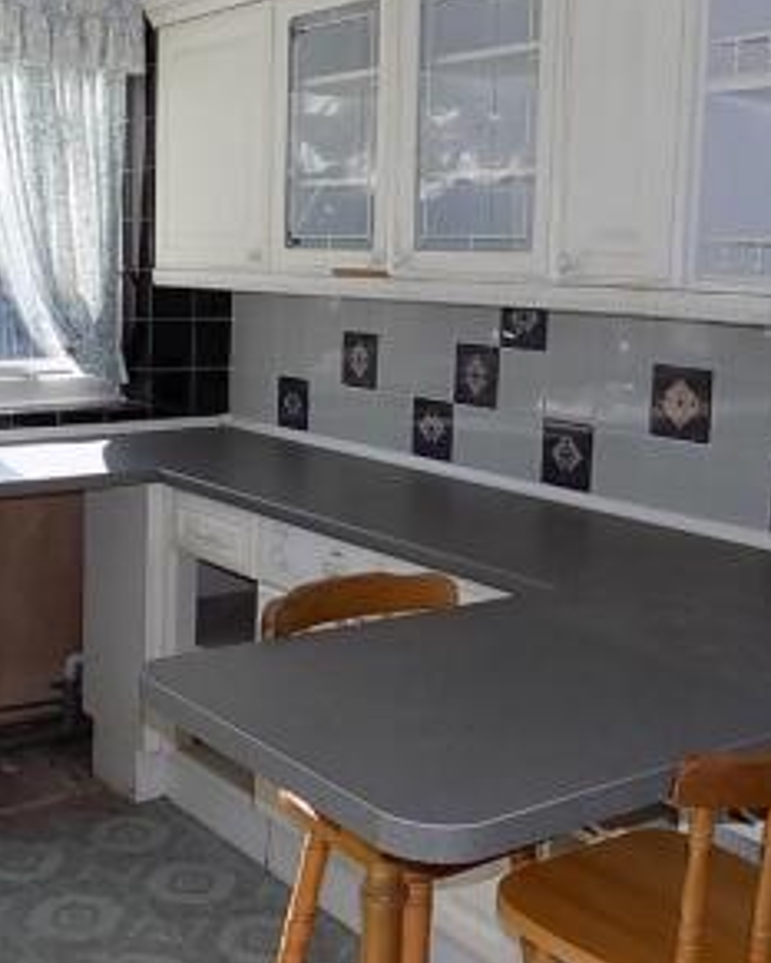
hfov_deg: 33.0
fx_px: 1283
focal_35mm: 45
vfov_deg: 41.0
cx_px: 220
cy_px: 389
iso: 80
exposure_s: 1/125
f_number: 3.1
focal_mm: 4
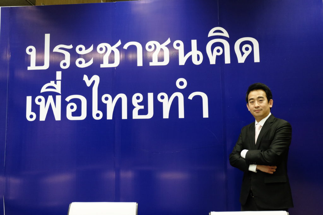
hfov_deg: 53.1
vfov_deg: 36.9
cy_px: 108
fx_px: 323
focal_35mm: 36
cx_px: 162
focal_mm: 24.3
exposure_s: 1/125
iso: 1600
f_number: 4.2
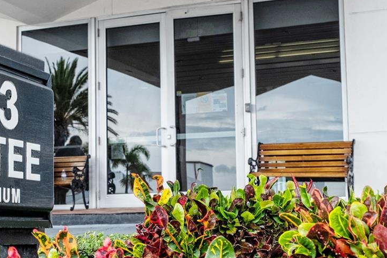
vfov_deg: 17.7
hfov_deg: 26.2
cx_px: 134
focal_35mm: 77
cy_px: 157
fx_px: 828
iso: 200
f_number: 6.4
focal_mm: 23.4
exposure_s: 1/125
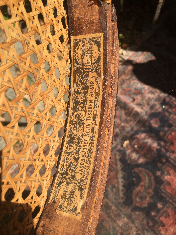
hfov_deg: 48.2
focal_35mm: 29
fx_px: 197
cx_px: 88
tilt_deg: -67.9
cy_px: 118
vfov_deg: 61.7
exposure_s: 1/1040
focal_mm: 4.15
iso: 25
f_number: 2.2
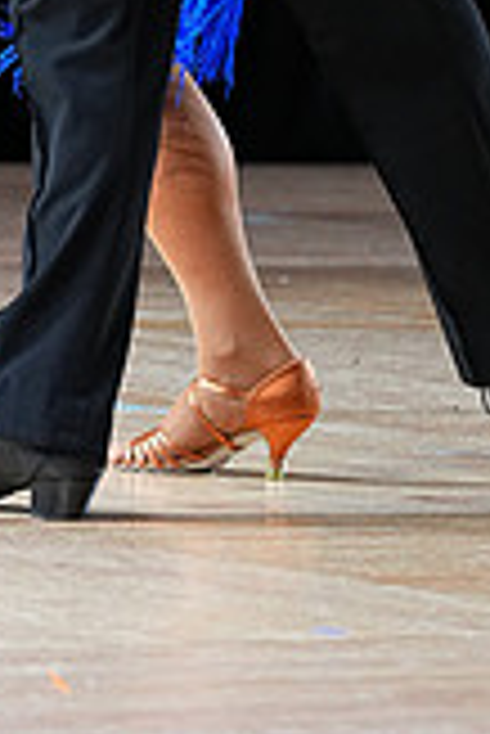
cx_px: -97
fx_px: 12264
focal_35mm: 602
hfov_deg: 2.3
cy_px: -558
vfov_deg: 3.4
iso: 1600
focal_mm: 169
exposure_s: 1/400
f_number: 4
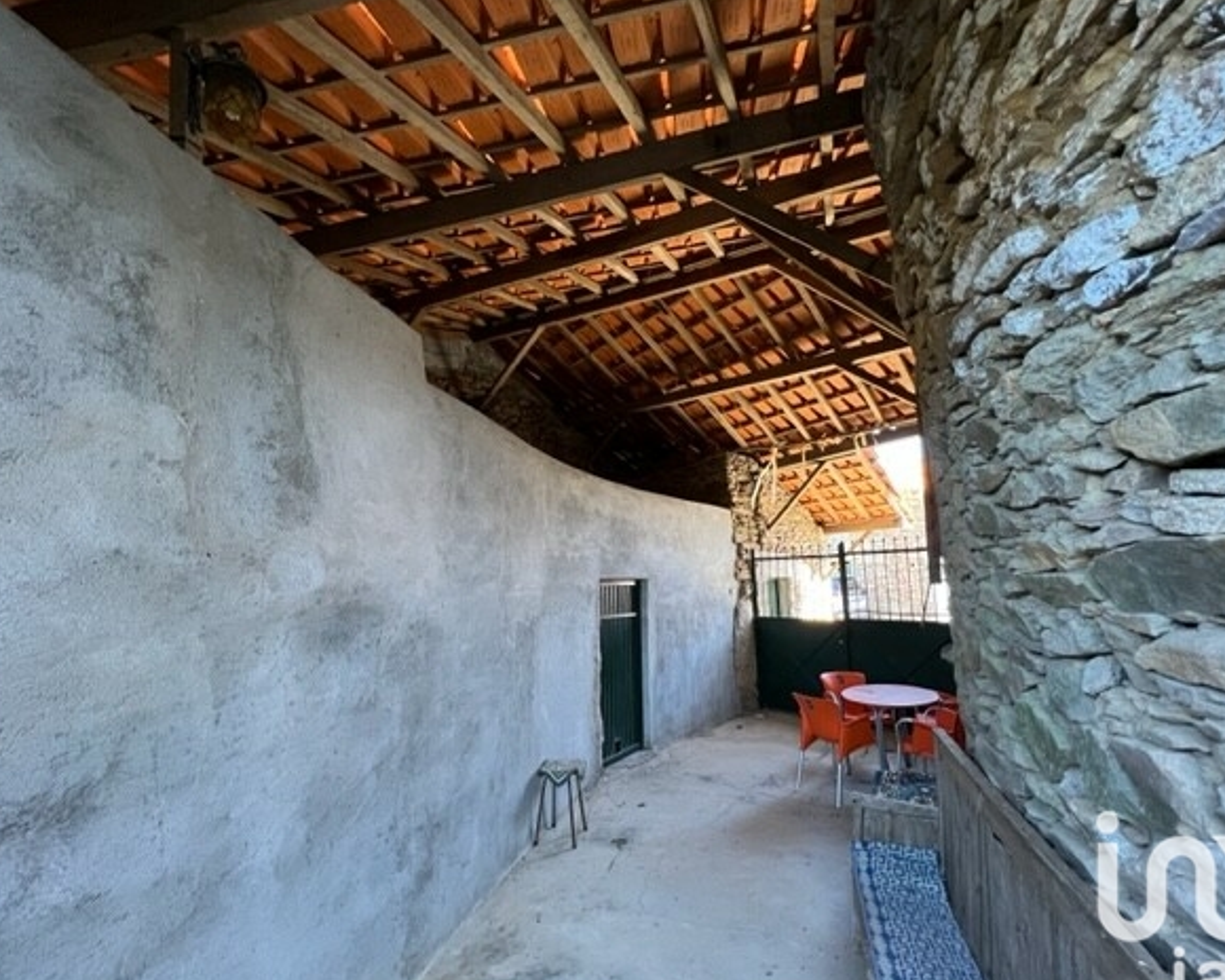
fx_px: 508
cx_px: 610
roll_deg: +1.2
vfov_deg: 88.0
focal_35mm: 14
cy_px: 501
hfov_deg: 100.7
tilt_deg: +9.3
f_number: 1.8
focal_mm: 1.57
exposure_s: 1/99
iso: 250
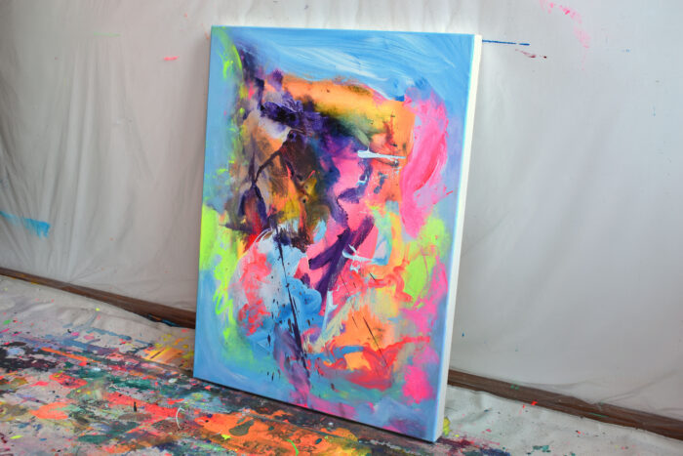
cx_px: 342
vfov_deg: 31.9
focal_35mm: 42
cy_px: 228
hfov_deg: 46.4
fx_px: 797
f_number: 6.3
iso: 100
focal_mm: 28
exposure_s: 1/5
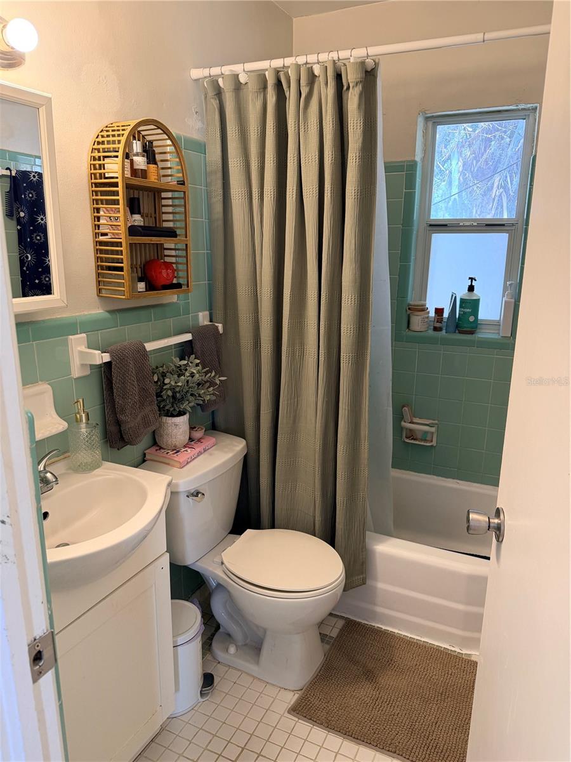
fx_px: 528
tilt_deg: -14.7
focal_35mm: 24
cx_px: 286
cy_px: 381
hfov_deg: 56.8
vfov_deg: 71.6
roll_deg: -0.8
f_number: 1.78
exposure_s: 1/120
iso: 250
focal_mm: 6.76
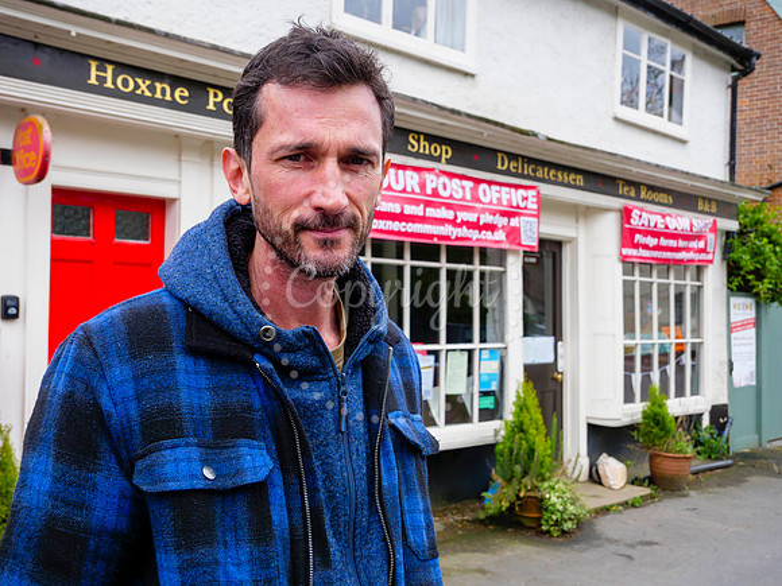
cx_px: 391
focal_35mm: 40
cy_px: 293
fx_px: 904
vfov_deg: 36.0
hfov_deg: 46.8
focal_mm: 20
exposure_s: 1/200
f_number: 5.6
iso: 200
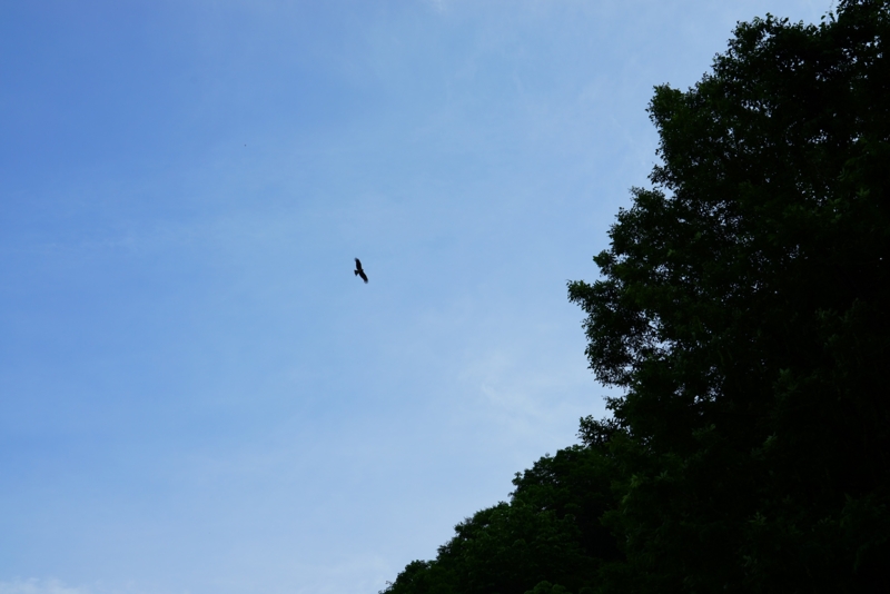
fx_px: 1113
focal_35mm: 45
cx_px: 445
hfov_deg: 43.6
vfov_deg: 29.9
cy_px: 297
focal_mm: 45
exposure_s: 1/125
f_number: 11
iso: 100
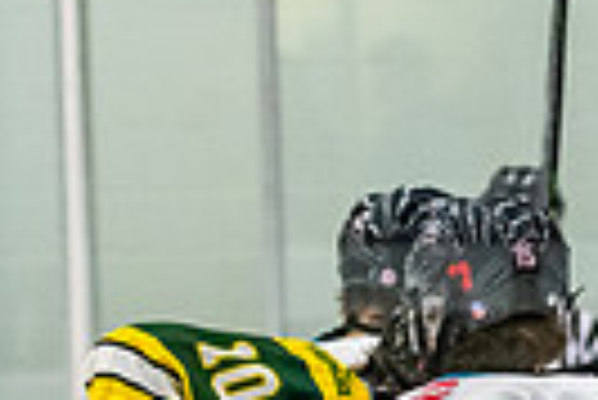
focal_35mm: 496
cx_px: 1311
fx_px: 8248
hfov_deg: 4.1
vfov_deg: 2.8
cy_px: 843
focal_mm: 86
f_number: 2.8
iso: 4000
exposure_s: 1/800
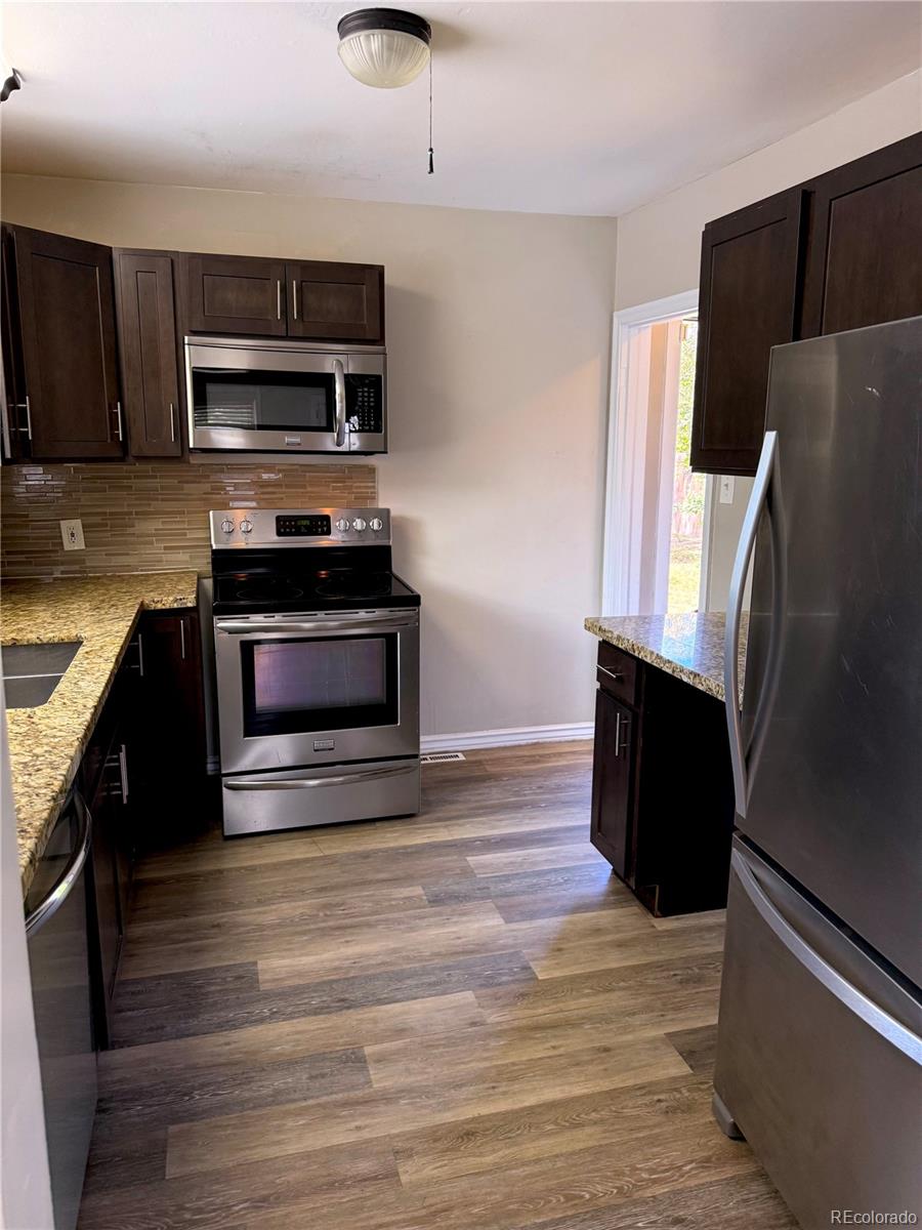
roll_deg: -0.8
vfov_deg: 71.6
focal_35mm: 24
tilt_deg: -10.5
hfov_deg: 56.8
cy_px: 615
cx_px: 461
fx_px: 852
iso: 250
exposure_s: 1/120
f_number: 1.78
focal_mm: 6.76
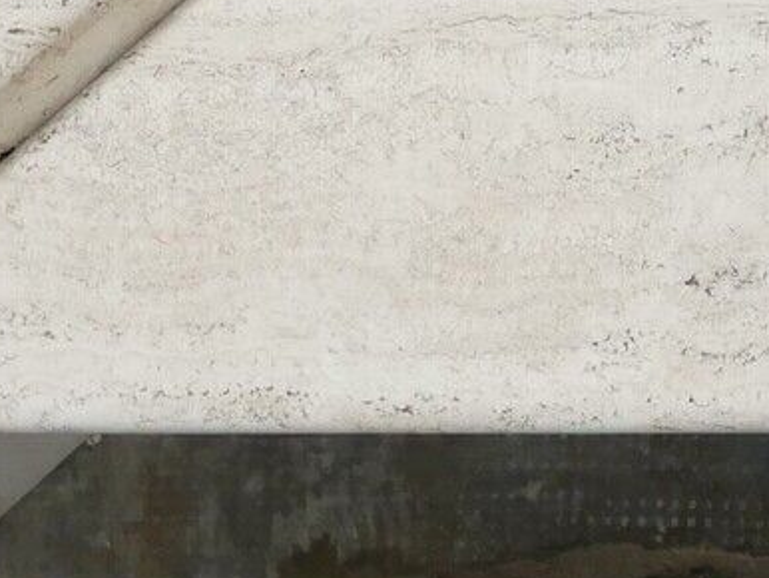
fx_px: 4601
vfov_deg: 6.8
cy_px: -767
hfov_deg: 9.3
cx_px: 1205
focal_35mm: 207
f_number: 1.7
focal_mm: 20
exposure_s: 1/60
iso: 800
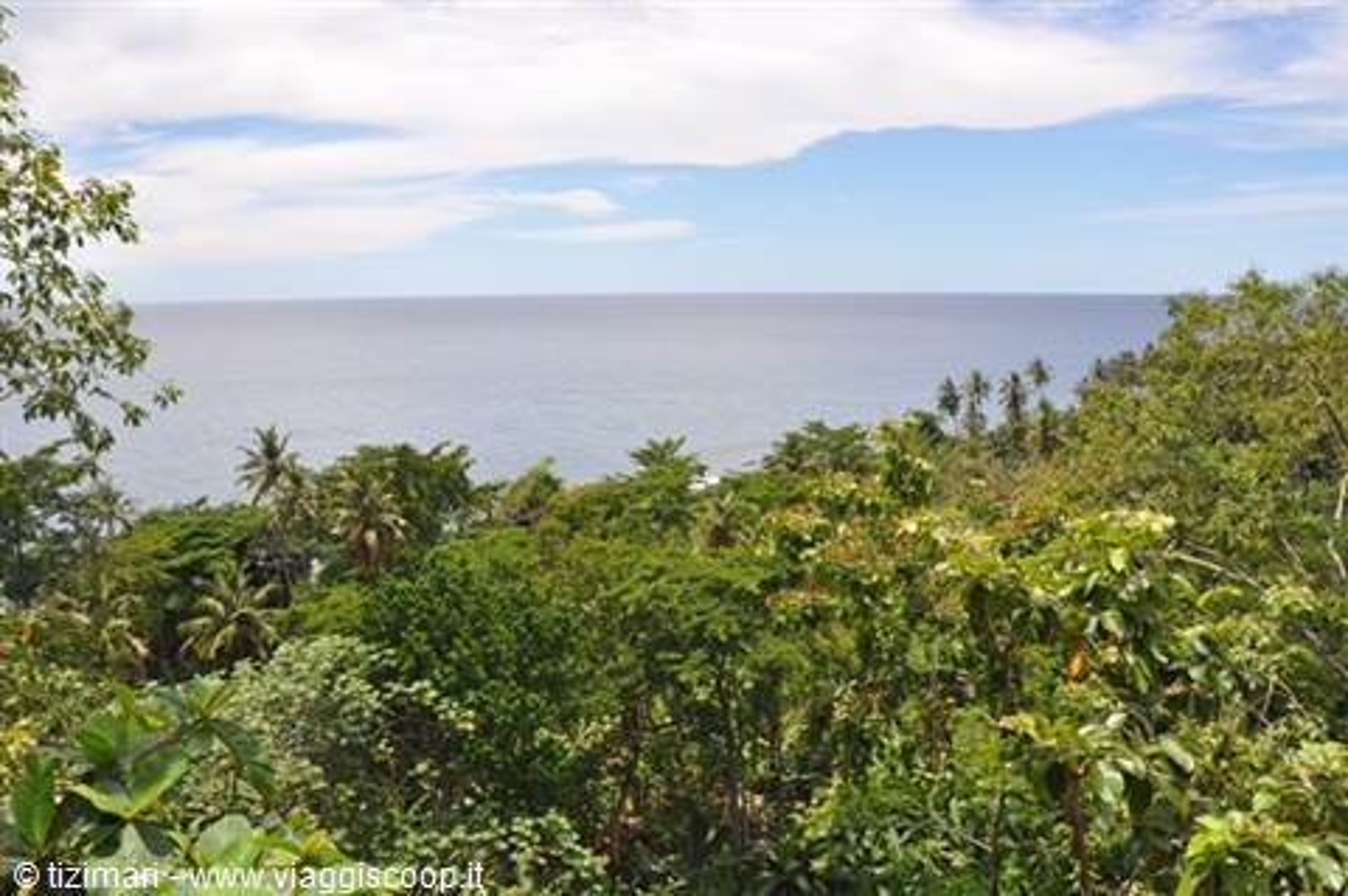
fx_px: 1010
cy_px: 448
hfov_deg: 67.4
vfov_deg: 47.8
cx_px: 674
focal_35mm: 27
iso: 200
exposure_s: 1/320
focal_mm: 18
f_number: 9
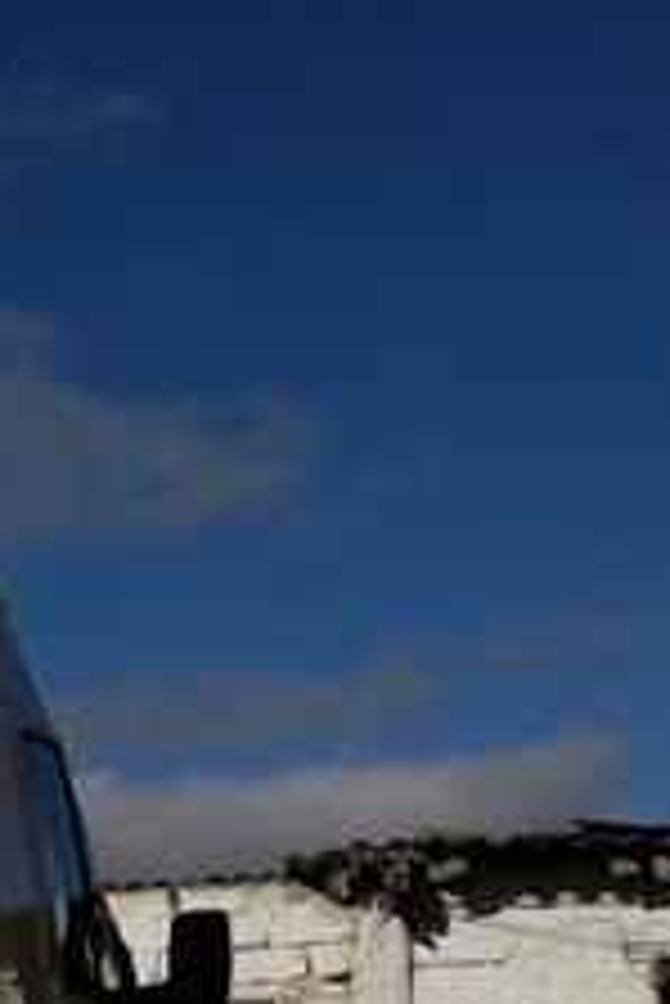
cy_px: 993
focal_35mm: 86
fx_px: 2397
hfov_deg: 14.1
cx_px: -549
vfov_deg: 22.7
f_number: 1.9
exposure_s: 1/6623
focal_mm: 3.7
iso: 40
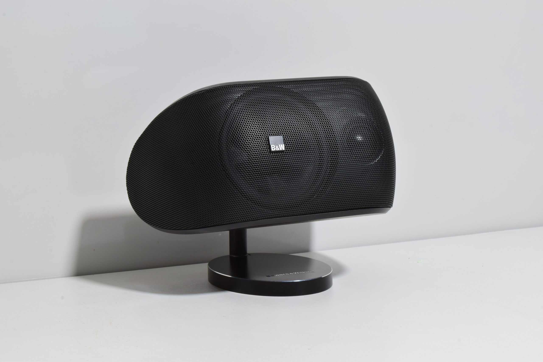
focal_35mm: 78
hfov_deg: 26.0
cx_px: 272
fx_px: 1176
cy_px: 181
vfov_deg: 17.5
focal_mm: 52
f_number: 25
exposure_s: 4
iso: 100
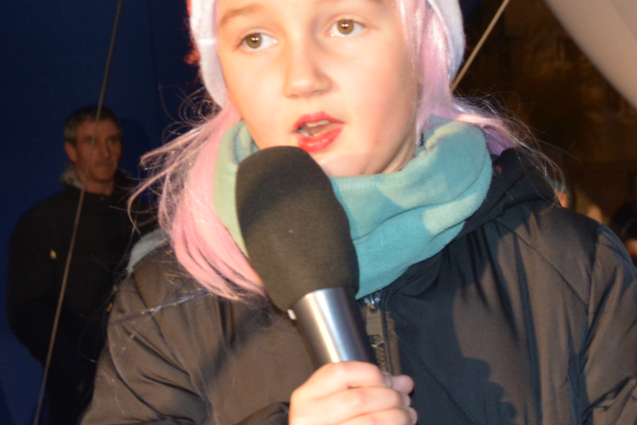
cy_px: 384
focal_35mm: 496
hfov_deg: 4.2
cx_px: 691
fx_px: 8769
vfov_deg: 2.8
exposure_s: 1/60
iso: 900
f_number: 5.6
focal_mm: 105
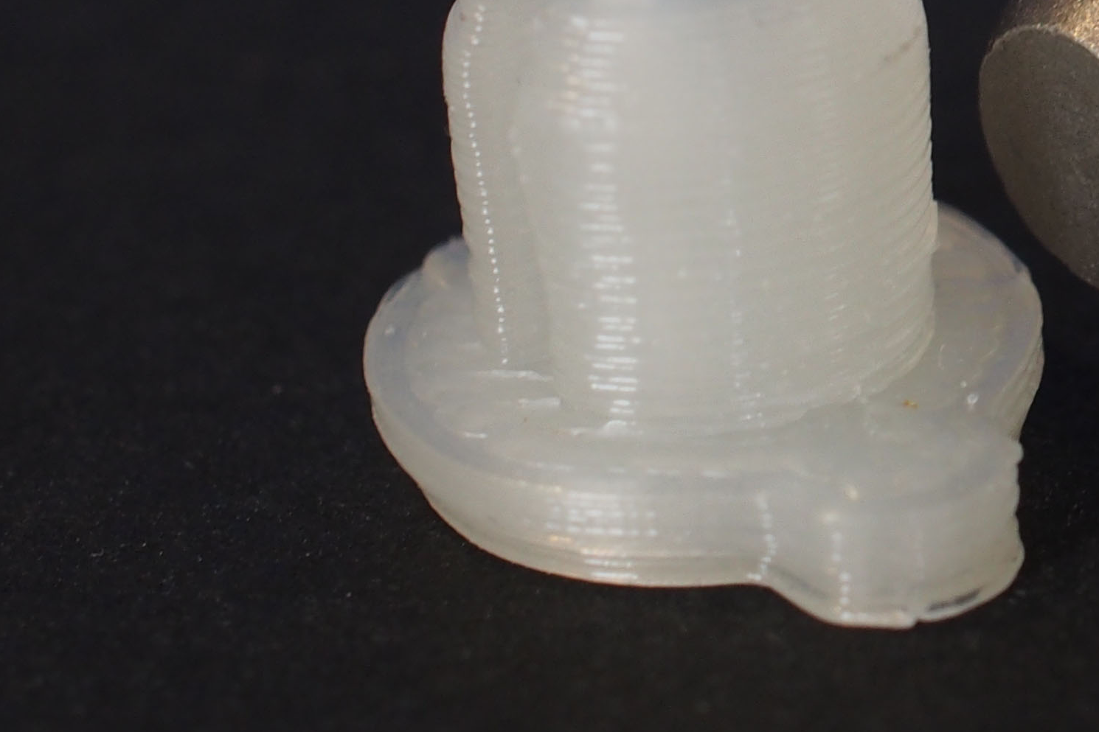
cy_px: -37
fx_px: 5891
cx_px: 1084
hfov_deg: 10.6
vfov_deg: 7.1
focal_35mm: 193
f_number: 6.3
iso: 320
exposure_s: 1/25
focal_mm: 30
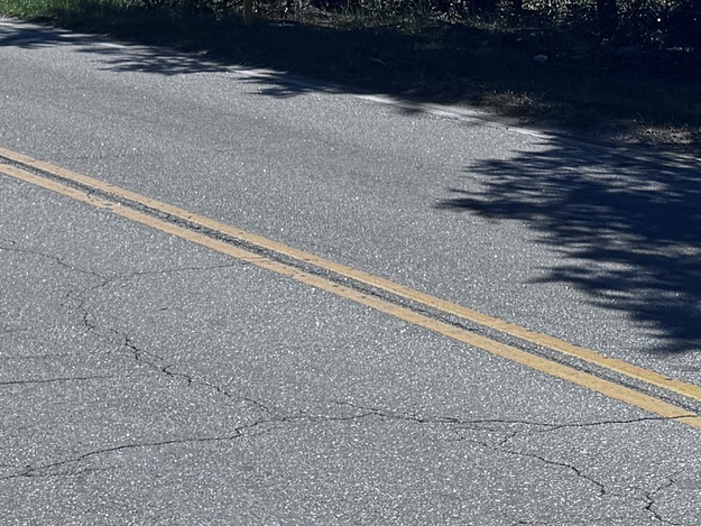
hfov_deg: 16.7
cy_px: -639
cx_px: 385
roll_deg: -0.4
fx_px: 2390
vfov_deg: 11.0
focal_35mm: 118
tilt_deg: +12.4
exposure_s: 1/6410
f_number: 1.78
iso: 80
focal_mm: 6.76
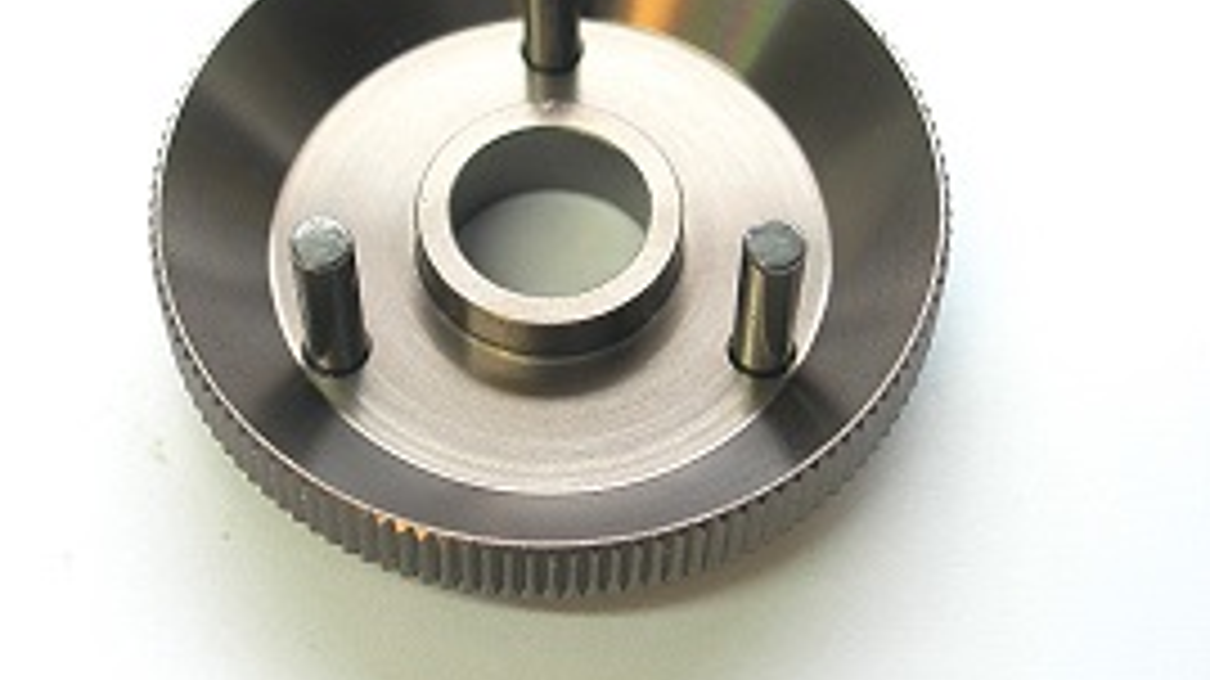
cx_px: 526
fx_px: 2854
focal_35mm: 89
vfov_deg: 13.6
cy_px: 257
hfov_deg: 23.9
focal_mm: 12.7
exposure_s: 1/14.7
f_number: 3.5
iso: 50
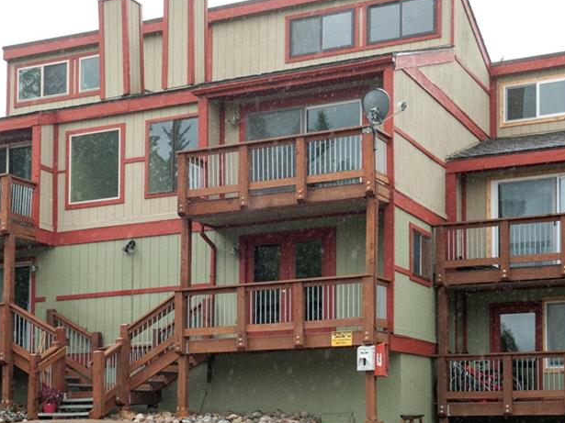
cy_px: 218
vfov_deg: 20.4
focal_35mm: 72
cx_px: 204
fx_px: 1175
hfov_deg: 26.9
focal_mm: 45
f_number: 8
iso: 400
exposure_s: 1/500
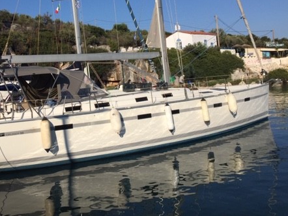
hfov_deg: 43.8
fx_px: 349
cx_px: 83
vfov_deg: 33.8
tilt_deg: +4.1
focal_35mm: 42
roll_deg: +2.7
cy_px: 60
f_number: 2.2
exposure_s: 1/3968
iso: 32
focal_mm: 4.15
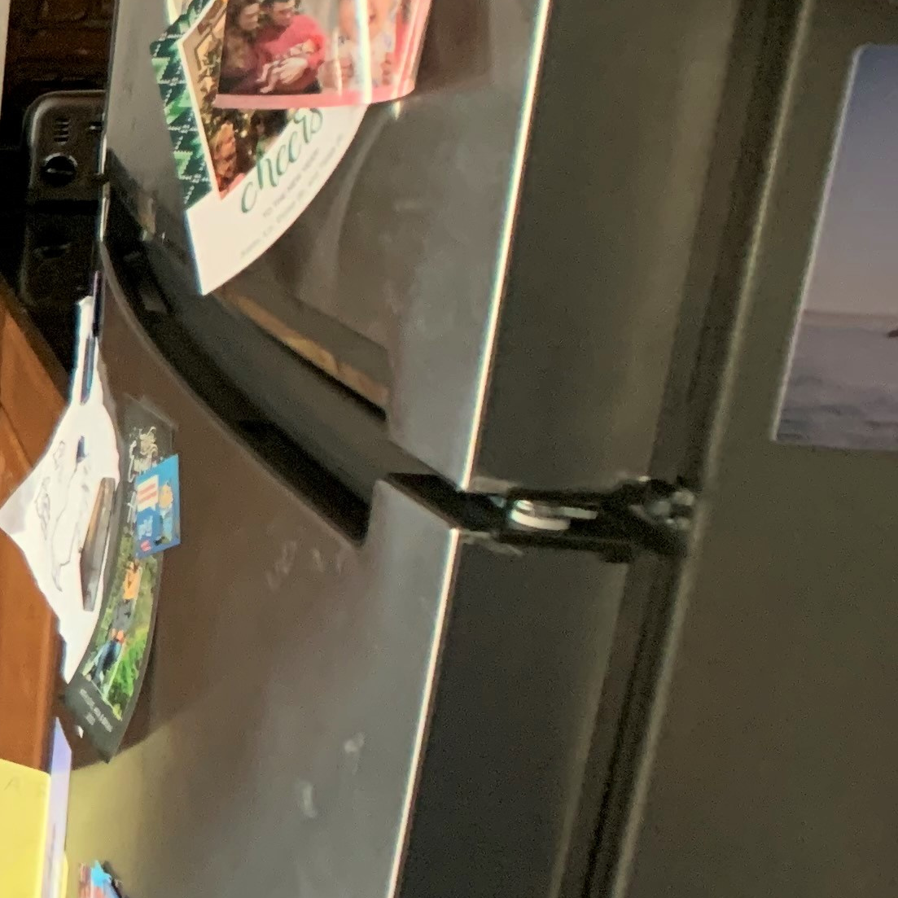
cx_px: -638
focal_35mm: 84
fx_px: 2465
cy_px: 322
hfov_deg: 17.4
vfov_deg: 20.6
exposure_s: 1/46
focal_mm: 4.25
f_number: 1.8
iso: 400
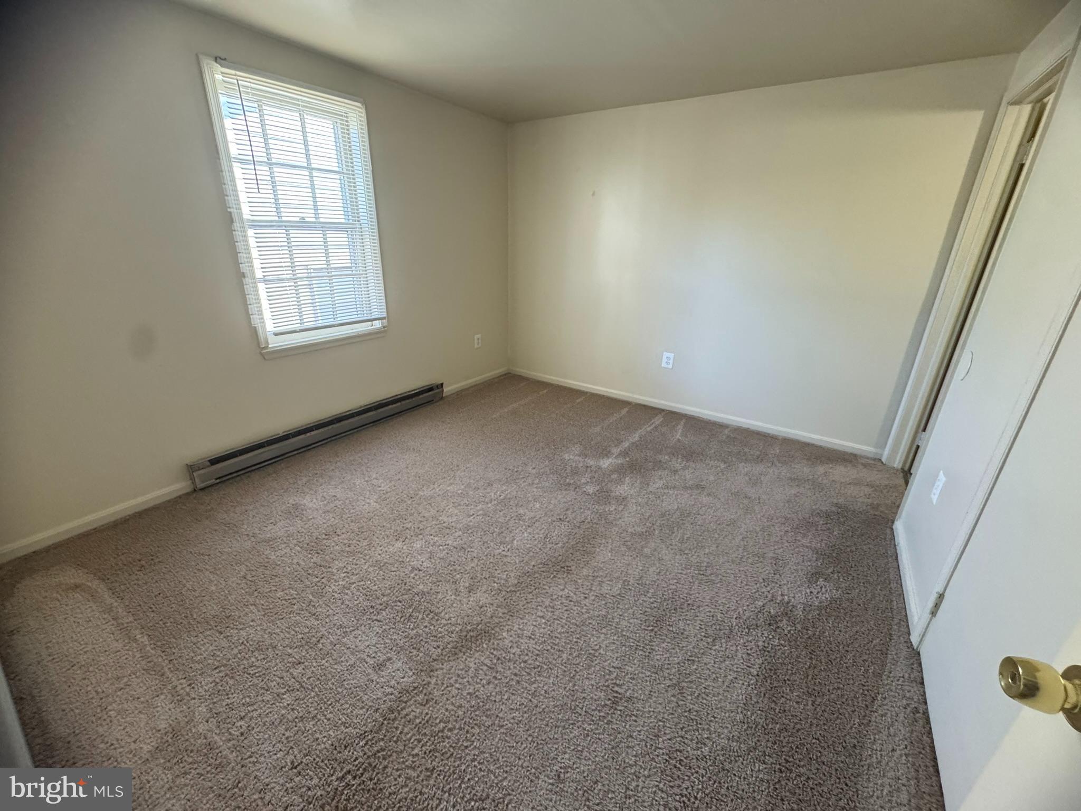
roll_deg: -1.4
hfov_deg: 102.1
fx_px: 437
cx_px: 540
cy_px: 406
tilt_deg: -21.7
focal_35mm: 14
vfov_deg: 85.7
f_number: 2.2
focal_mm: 2.22
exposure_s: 1/60
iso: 320
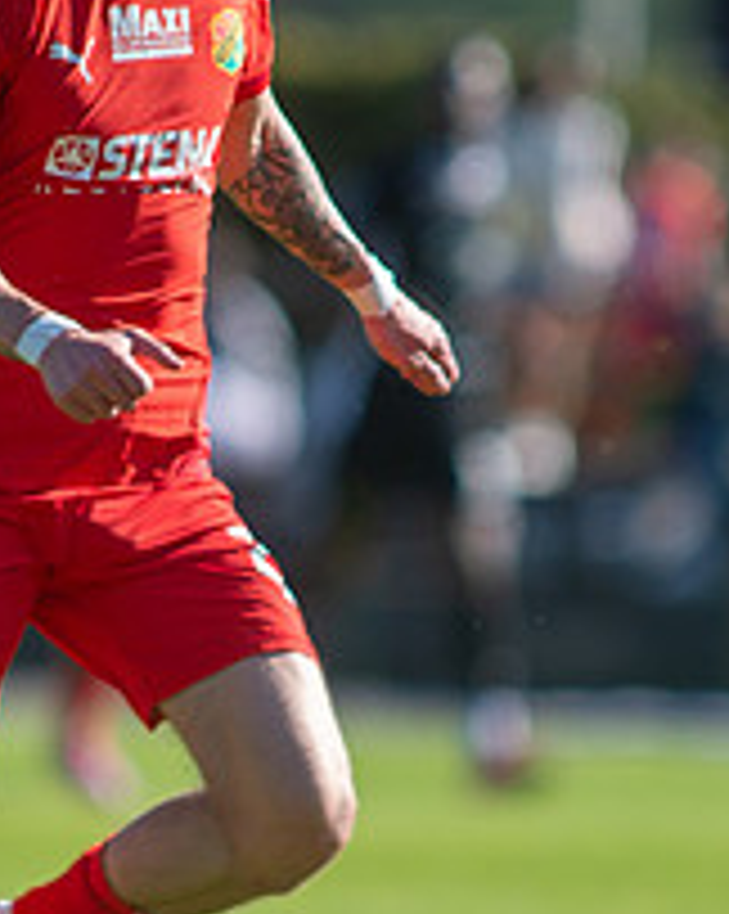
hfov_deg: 1.3
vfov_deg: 1.7
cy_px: 495
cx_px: 279
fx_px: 31008
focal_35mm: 1148
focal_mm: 420
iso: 320
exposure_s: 1/1600
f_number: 4
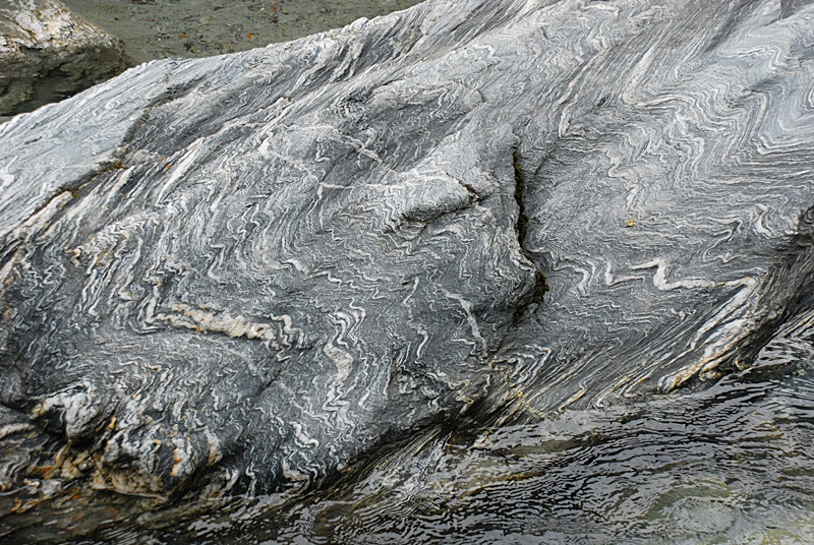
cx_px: 407
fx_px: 1495
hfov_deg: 30.5
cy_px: 272
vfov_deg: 20.7
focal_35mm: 66
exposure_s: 1/500
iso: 400
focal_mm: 44
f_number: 5.6
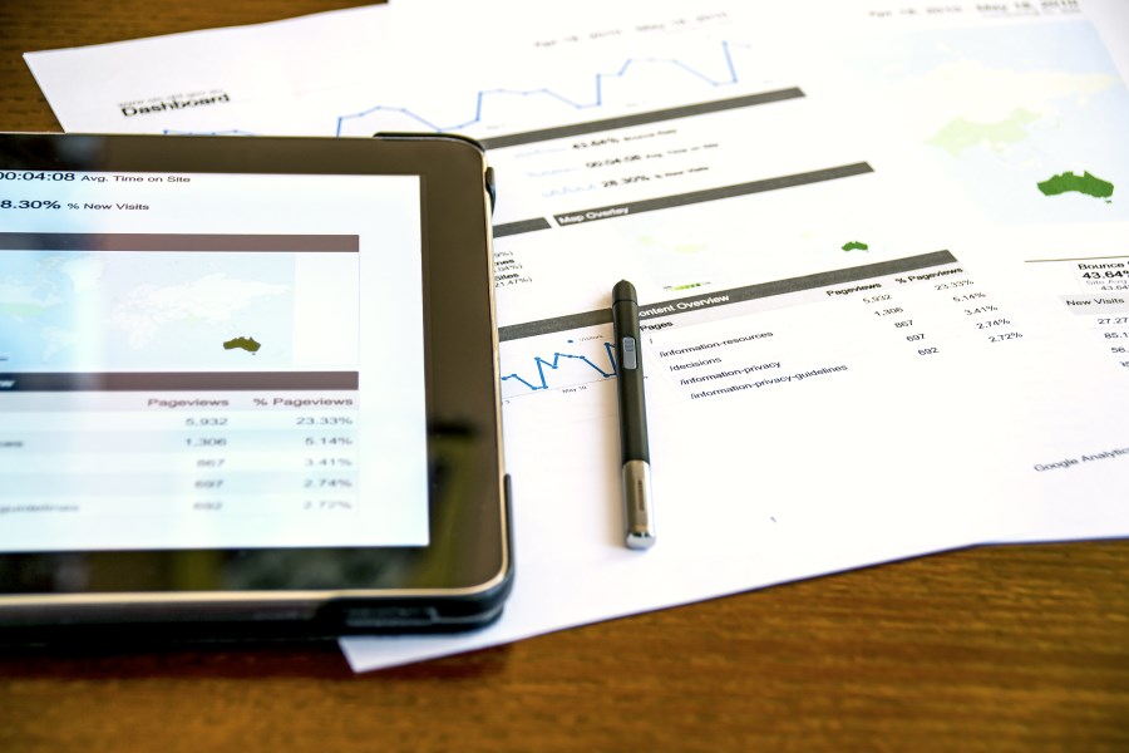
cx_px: 564
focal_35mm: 112
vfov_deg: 12.2
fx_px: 3528
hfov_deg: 18.2
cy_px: 376
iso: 100
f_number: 5.6
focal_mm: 75
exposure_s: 1/20
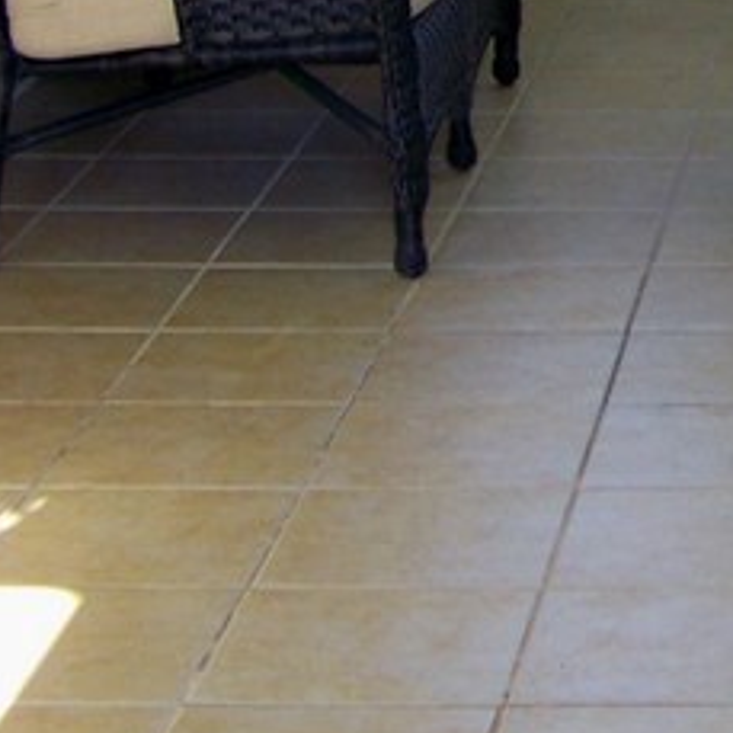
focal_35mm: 142
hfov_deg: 11.9
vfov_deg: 11.9
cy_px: -301
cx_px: 995
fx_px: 3402
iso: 64
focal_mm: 5.85
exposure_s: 1/30
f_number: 2.8
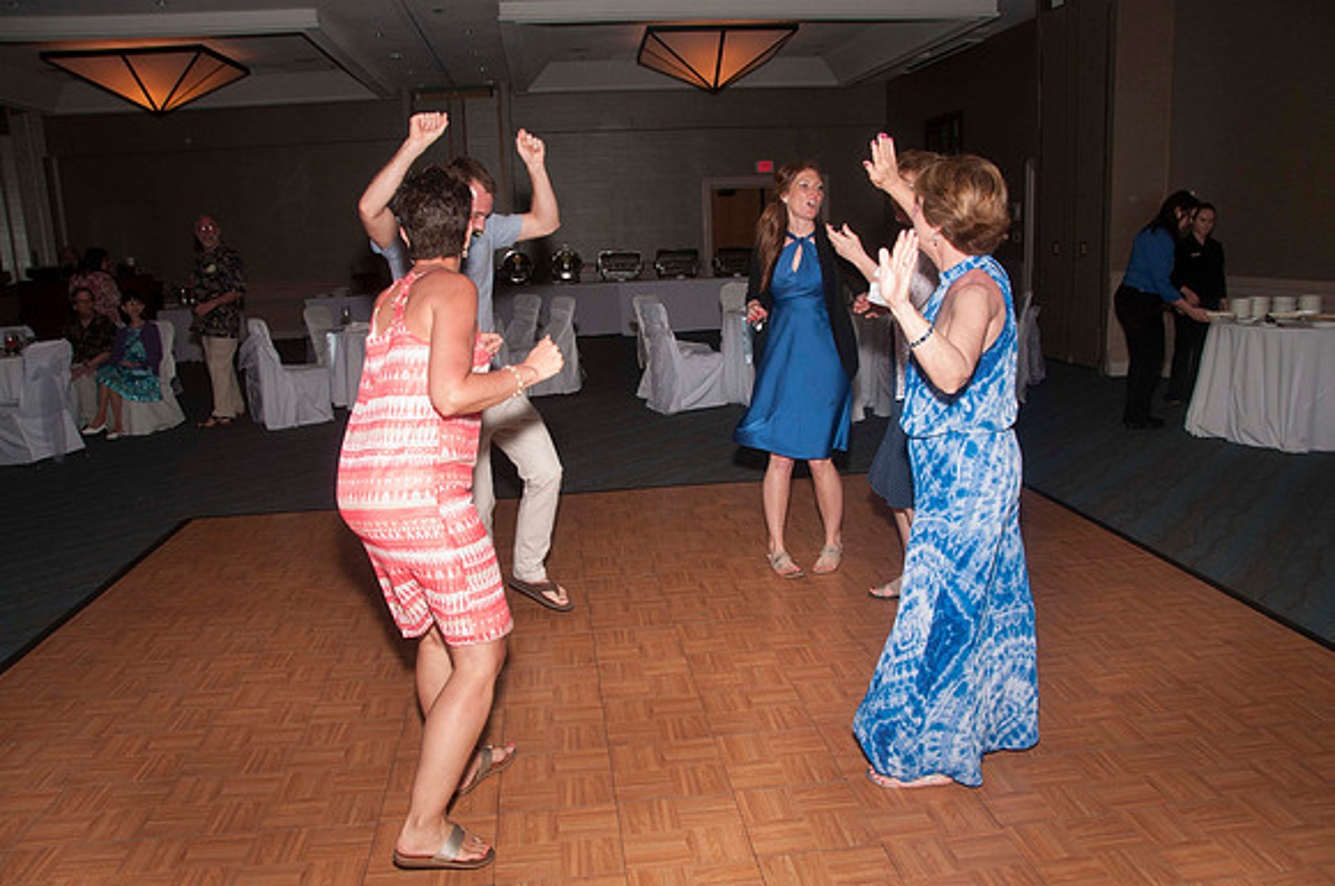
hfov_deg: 67.5
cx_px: 668
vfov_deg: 47.8
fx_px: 1000
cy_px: 443
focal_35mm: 27
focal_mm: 18
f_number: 5.6
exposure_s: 1/60
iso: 400
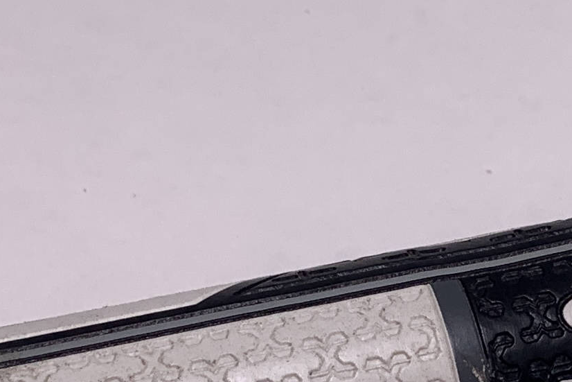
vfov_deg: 10.3
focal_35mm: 132
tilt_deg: -54.8
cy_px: 338
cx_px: 584
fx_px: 2098
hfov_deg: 15.2
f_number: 1.8
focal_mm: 4.25
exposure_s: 1/457
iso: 25
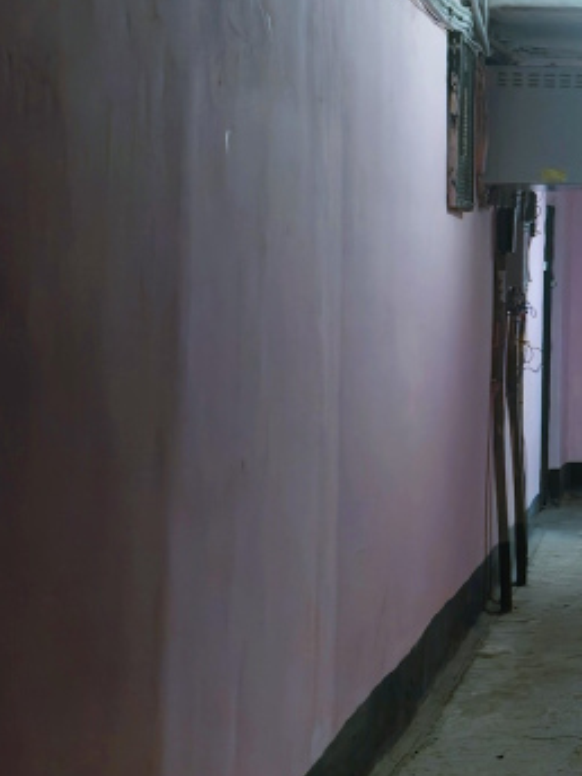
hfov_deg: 14.9
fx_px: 1950
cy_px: 194
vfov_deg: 22.3
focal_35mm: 87
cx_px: 1021
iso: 304
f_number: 1.57
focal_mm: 6.54
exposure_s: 1/50
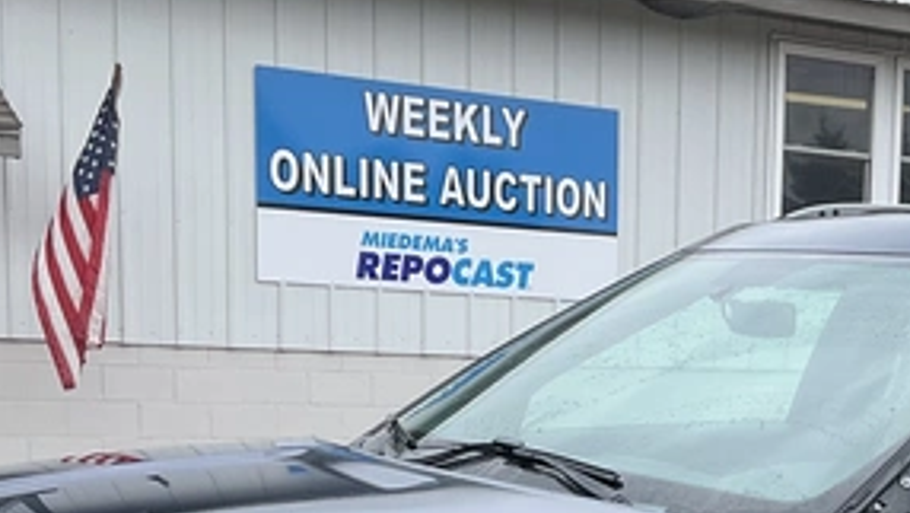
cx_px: 754
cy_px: 645
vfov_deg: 14.1
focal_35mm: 83
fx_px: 2003
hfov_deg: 25.1
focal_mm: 3
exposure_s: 1/781
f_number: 1.8
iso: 25
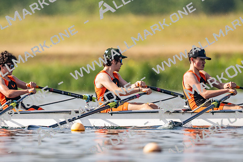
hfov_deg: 2.3
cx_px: 122
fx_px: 6071
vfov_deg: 1.5
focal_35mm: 900
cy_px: 81
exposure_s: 1/2500
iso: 160
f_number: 4
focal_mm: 600
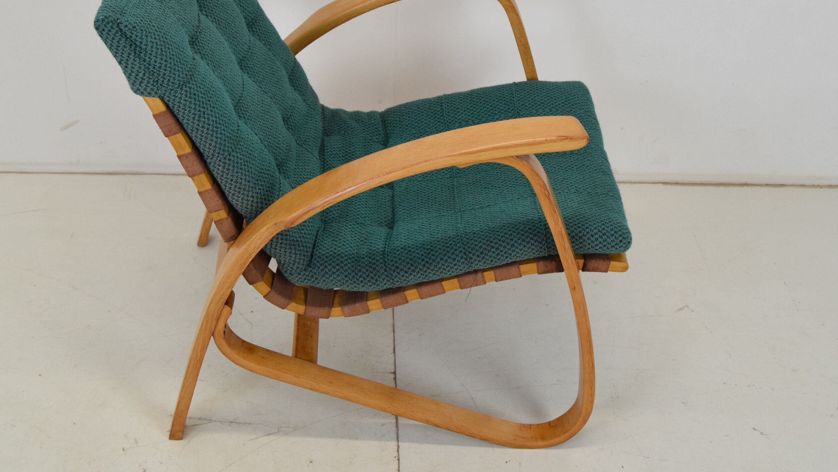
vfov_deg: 23.0
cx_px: 387
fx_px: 1155
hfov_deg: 39.8
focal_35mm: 52
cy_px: 173
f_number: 8
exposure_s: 1/250
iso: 1600
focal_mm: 28
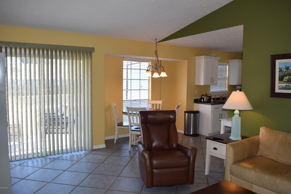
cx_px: 146
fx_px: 218
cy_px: 97
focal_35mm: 27
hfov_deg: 67.4
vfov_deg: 47.9
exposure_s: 1/125
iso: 560
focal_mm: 18
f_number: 5.6
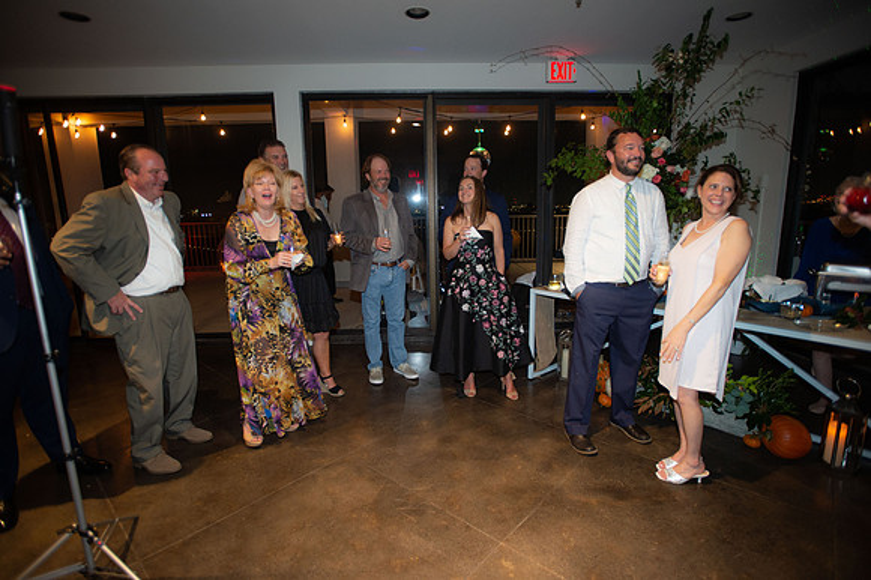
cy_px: 290
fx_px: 459
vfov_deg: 64.5
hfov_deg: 86.9
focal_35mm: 19
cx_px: 436
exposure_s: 1/80
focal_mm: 19
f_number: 2.8
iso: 1600
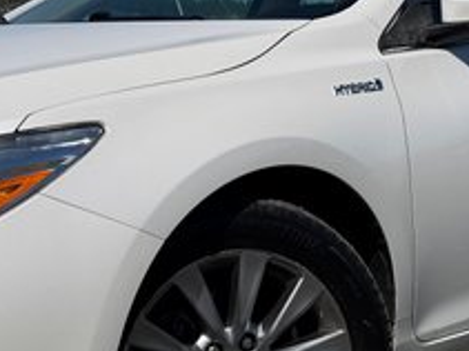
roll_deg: -1.8
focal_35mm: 82
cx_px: 260
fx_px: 1110
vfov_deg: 17.9
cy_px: 82
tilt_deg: -3.2
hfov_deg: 23.8
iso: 80
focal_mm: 6.76
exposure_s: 1/11905
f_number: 1.78
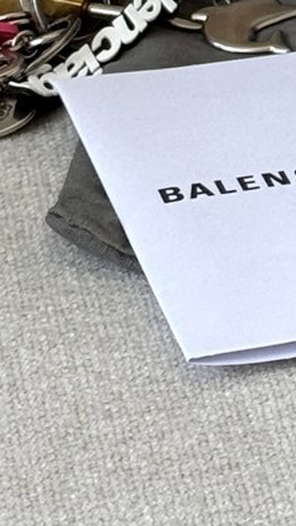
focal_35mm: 266
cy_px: -396
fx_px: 3712
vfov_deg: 7.9
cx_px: 751
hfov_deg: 4.4
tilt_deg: -20.1
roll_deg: -0.3
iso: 100
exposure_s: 1/107
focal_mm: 6.76
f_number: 1.78
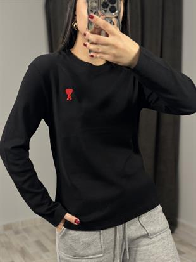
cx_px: 98
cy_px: 131
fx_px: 362
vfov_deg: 39.6
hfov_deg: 30.3
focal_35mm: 48
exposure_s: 1/100
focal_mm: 6.86
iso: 80
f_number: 1.78
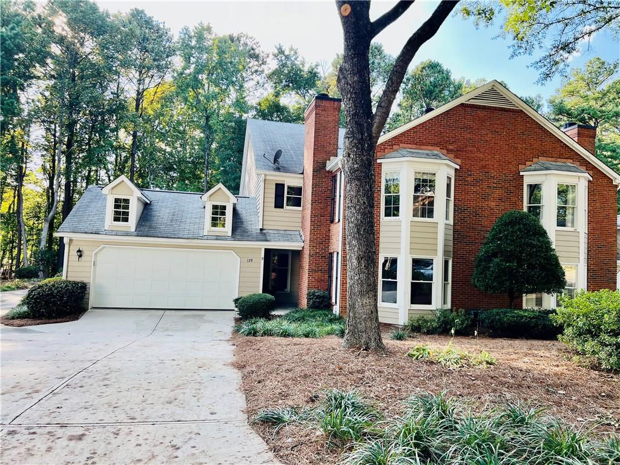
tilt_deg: +3.5
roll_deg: -2.1
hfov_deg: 67.3
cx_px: 310
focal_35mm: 26
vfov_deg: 53.1
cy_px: 232
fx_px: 466
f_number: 1.5
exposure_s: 1/404
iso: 50
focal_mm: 5.7
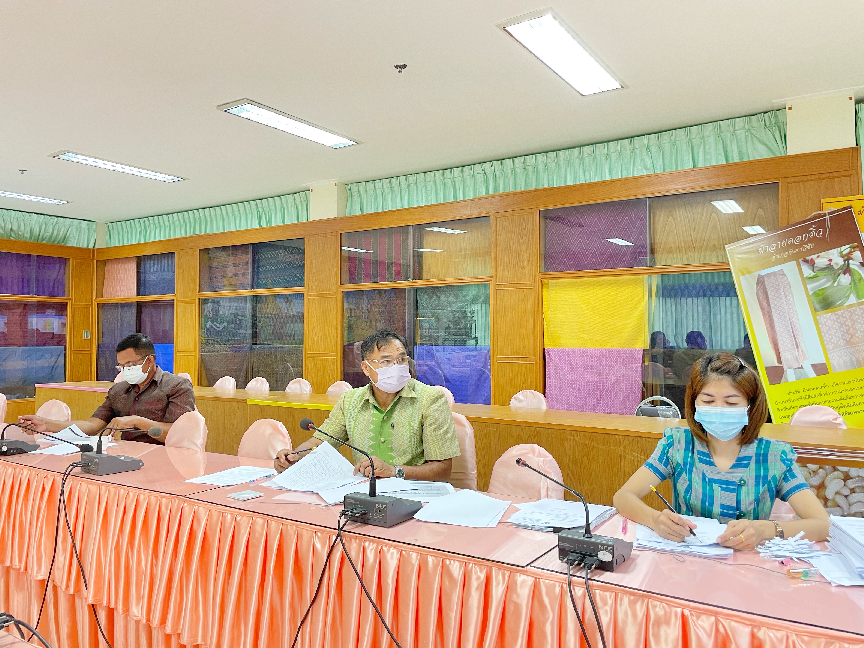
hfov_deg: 67.3
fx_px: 649
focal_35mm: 26
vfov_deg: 53.1
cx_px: 432
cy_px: 324
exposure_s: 1/50
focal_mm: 4.2
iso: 125
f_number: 1.6
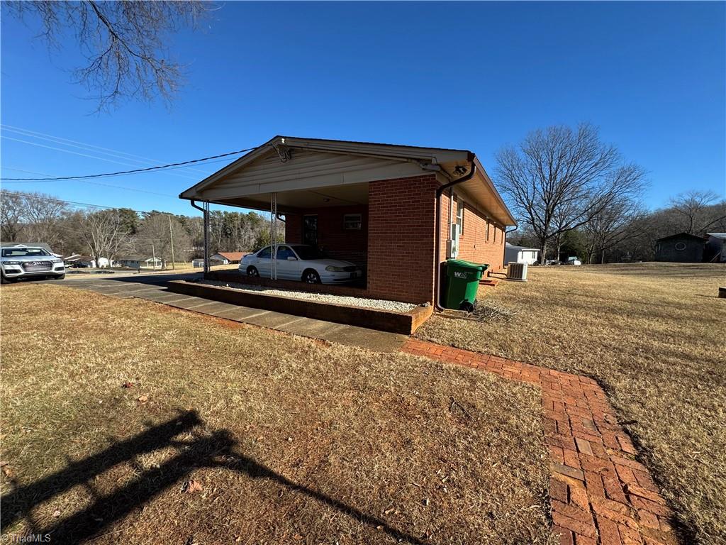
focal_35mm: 14
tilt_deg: -6.0
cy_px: 272
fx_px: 294
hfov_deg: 102.1
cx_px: 363
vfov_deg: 85.7
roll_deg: -2.6
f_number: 2.2
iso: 50
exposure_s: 1/889
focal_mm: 2.22
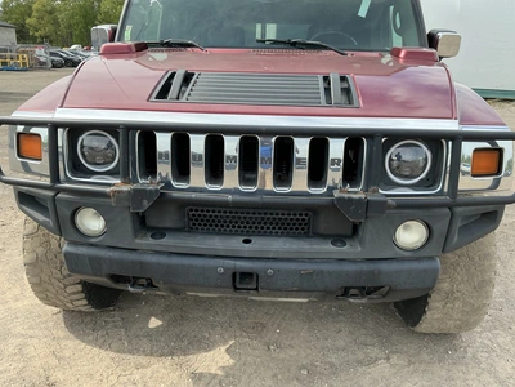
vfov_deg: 49.7
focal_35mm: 28
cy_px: 194
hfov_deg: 63.4
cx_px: 258
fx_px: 417
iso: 25
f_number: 1.8
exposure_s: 1/442
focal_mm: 3
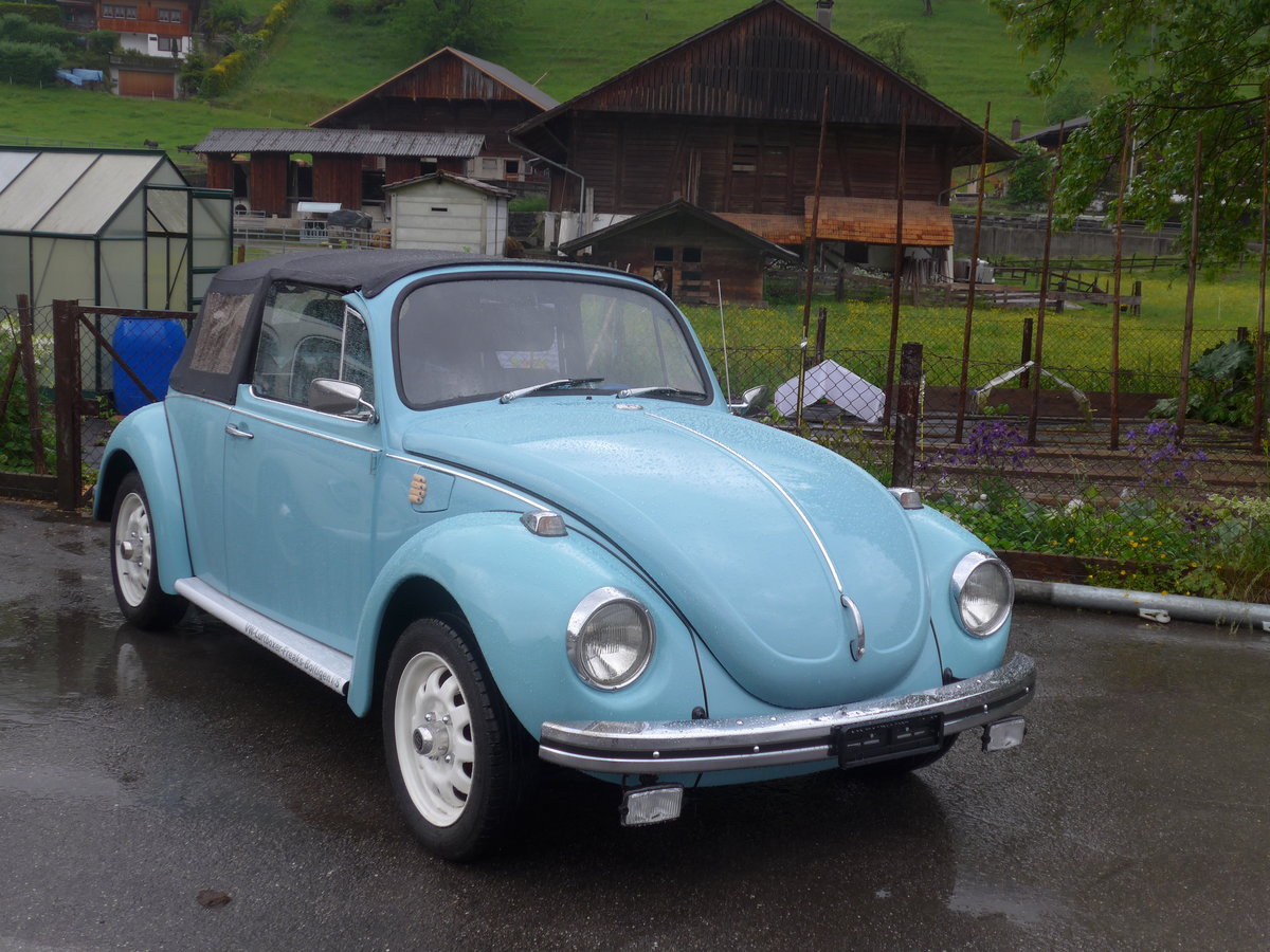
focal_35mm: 44
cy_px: 476
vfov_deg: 32.9
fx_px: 1614
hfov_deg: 42.9
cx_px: 635
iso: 80
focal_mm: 9
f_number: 2.8
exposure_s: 1/250
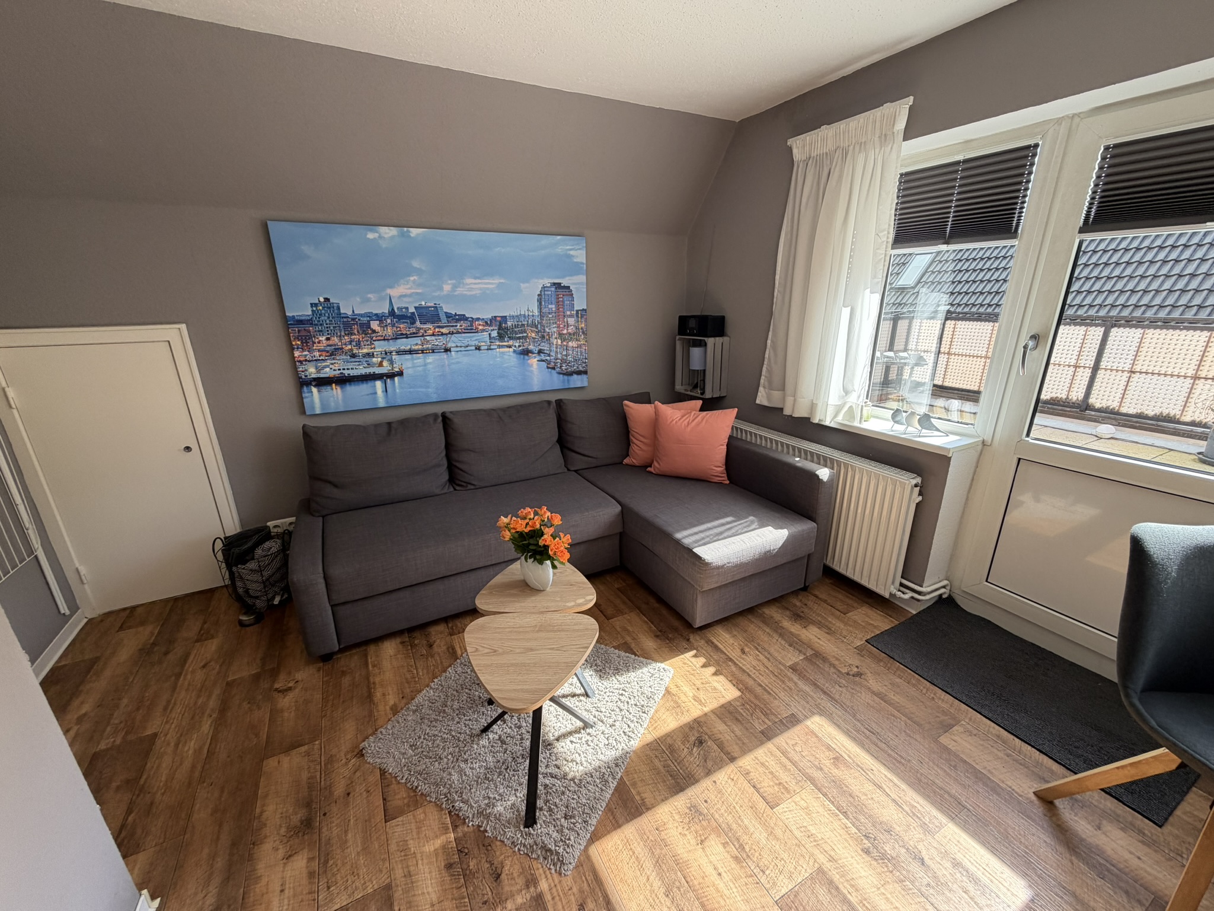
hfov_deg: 102.1
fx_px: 491
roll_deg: +1.1
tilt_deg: -18.6
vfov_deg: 85.7
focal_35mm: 14
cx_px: 607
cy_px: 456
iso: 64
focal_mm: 2.22
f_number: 2.2
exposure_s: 1/121
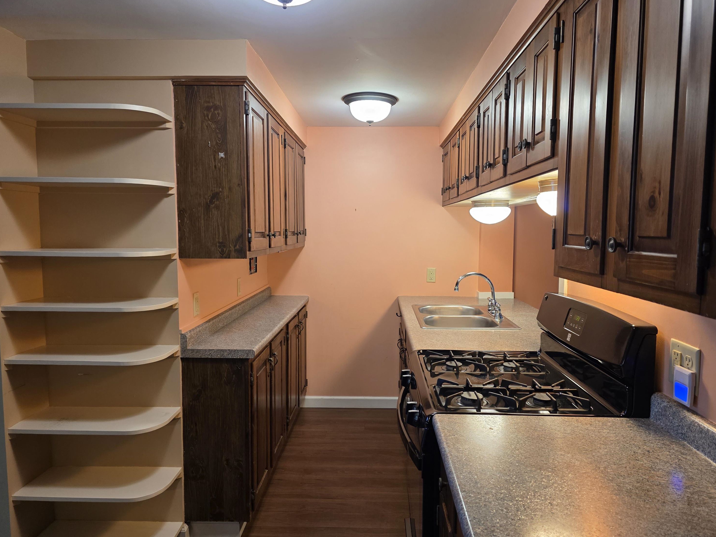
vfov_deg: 56.8
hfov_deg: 71.6
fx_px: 496
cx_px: 372
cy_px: 273
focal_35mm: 24
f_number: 1.7
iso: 200
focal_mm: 6.3
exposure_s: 1/120
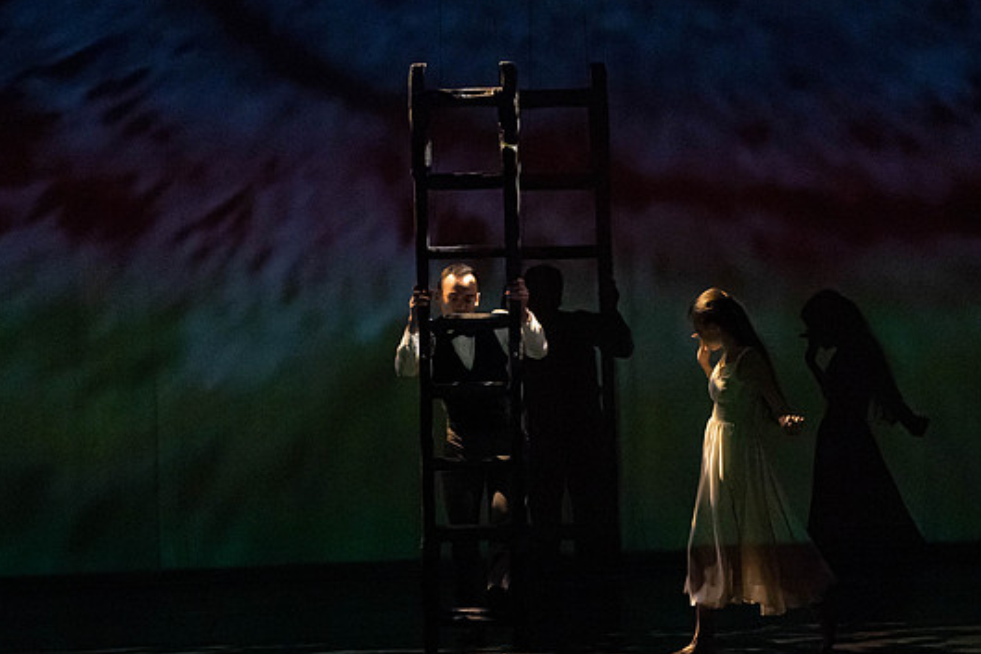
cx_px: 511
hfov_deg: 6.4
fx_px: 8831
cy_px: 309
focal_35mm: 324
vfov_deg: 4.2
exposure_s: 1/320
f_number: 5.6
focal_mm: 235
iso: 6400
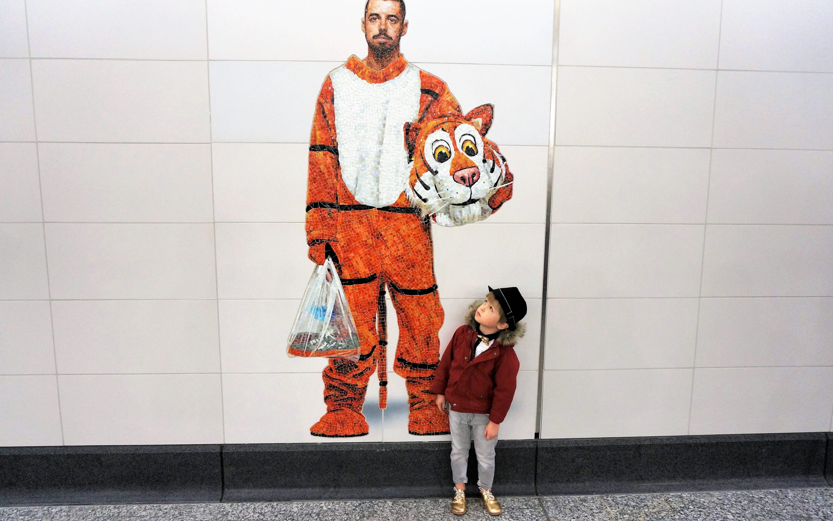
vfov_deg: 49.3
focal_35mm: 25
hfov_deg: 72.5
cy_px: 259
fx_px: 568
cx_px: 411
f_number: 4
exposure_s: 1/160
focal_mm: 16
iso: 1250
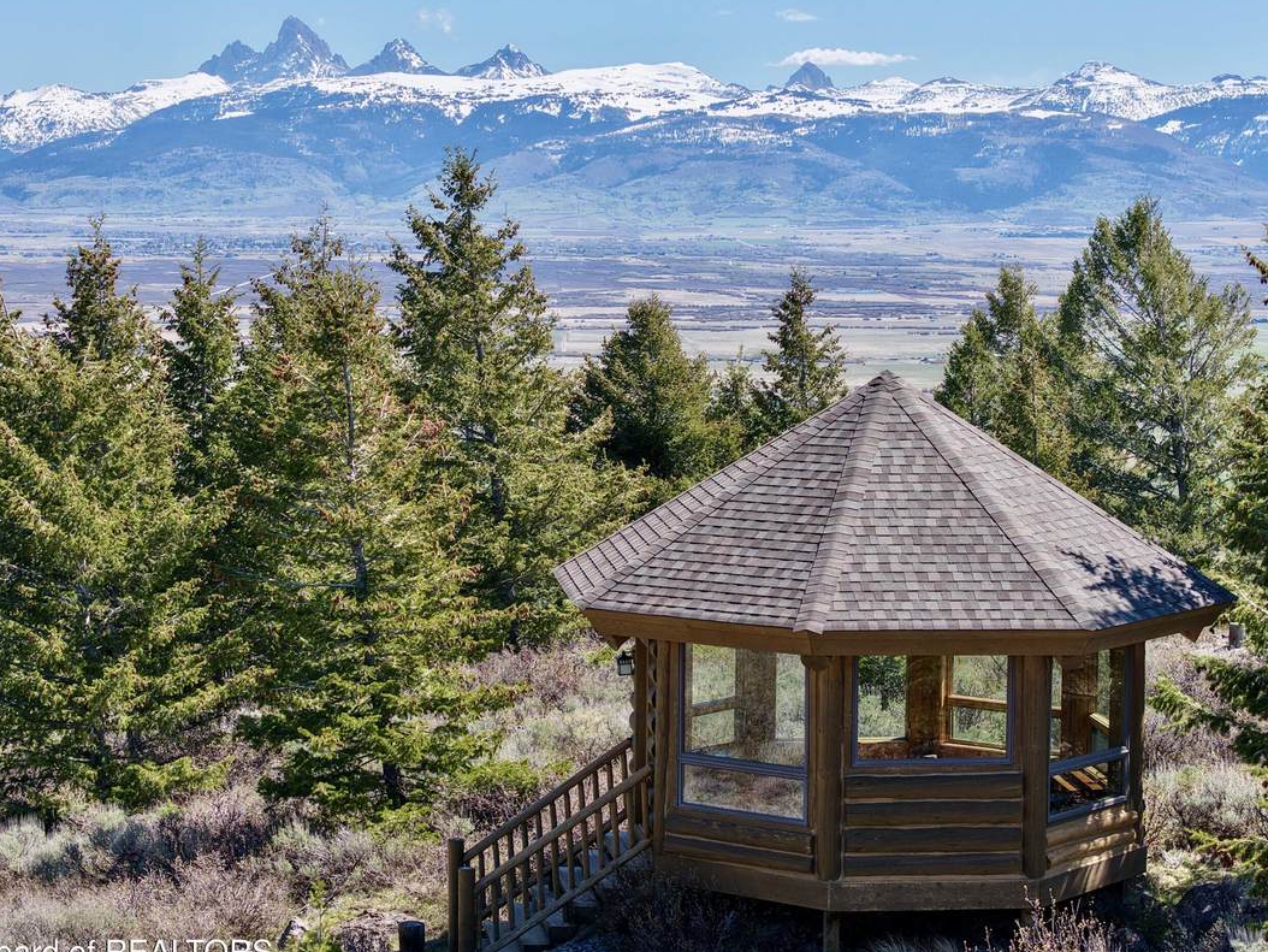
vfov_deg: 17.4
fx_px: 3114
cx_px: 547
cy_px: 427
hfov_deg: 23.0
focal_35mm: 85
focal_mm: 19.35
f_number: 2.8
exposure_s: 1/800
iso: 100
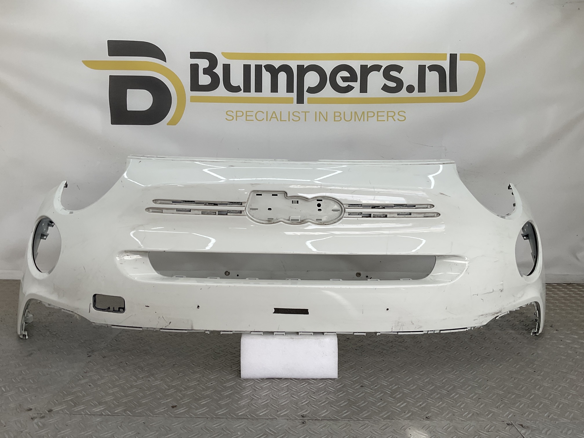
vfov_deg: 48.2
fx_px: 489
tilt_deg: -6.8
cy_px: 219
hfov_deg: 61.7
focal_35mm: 29
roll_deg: -1.1
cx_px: 292
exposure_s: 1/362
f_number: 1.8
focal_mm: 3
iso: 16
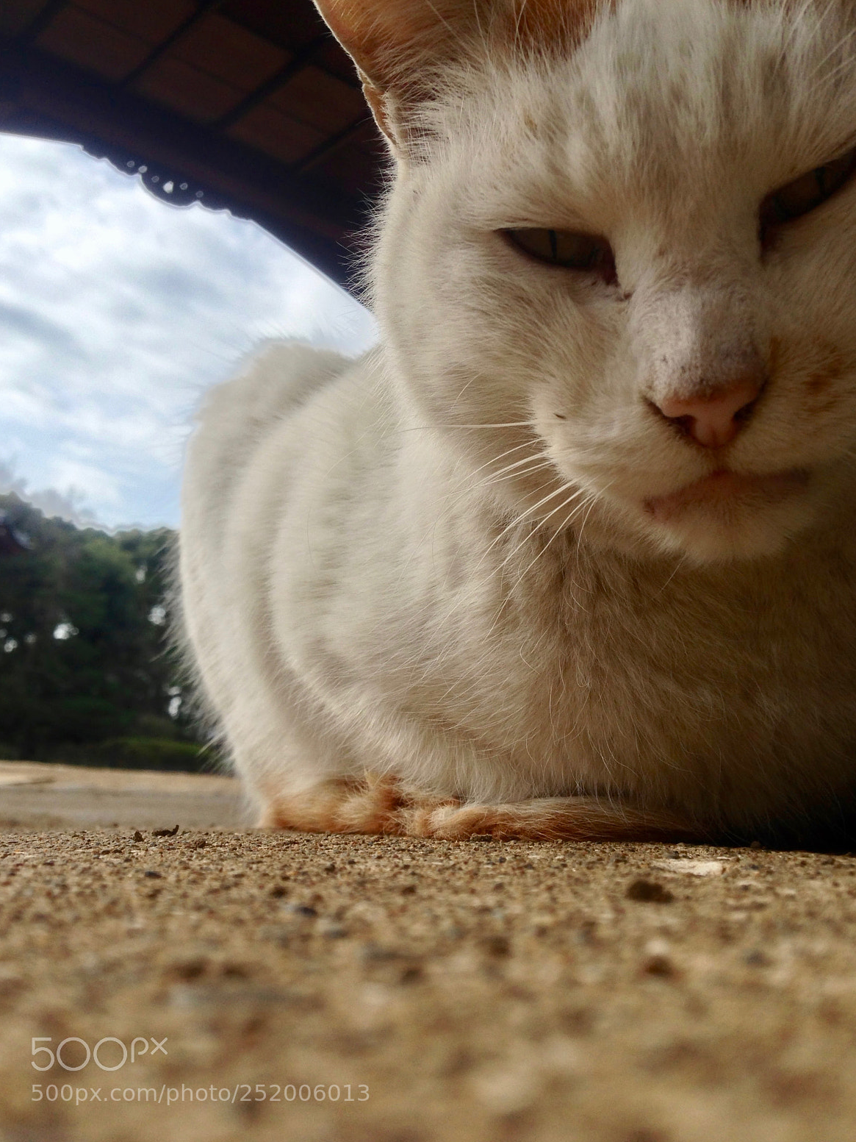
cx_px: 426
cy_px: 563
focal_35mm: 34
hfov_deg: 41.8
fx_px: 1121
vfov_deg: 54.0
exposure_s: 1/713
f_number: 2.4
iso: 50
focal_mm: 4.13
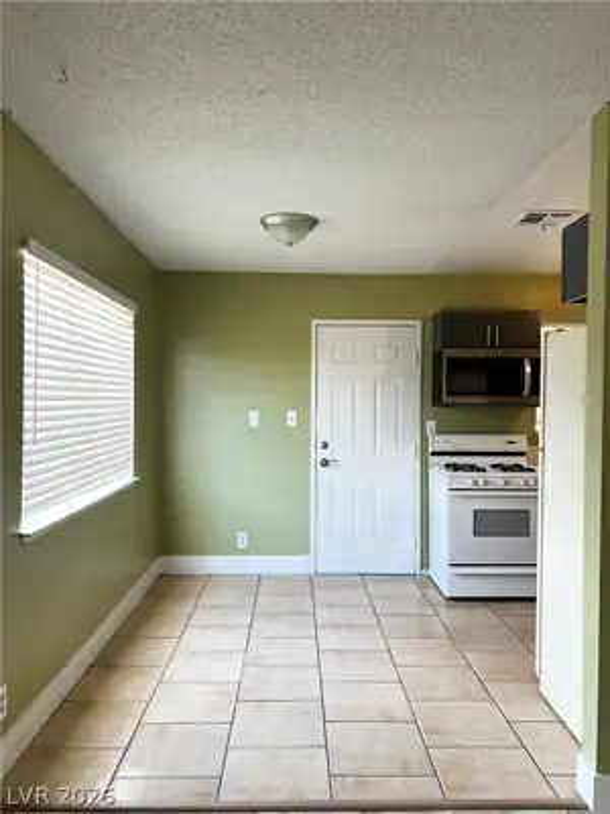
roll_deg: +0.9
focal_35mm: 26
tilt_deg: +0.0
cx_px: 305
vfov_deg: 67.3
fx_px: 611
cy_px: 407
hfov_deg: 53.1
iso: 80
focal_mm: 5.7
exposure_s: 1/120
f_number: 1.5
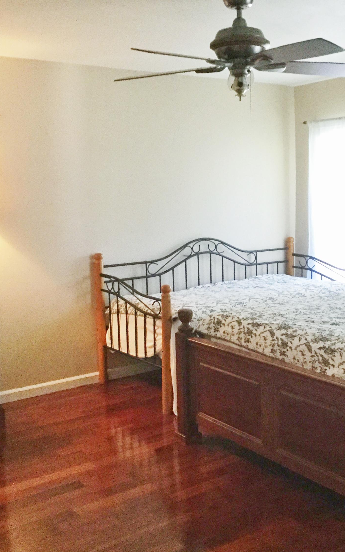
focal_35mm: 44
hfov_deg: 29.0
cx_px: 226
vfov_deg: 45.3
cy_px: 276
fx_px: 662
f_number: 2.4
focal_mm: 3.3
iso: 200
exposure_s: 1/24
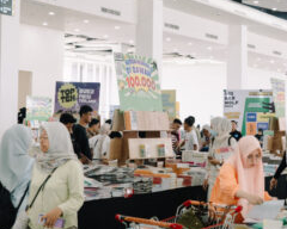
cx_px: 110
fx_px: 773
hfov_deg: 21.0
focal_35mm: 91
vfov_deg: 16.8
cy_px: 70
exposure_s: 1/200
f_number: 2.8
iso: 640
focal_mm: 35
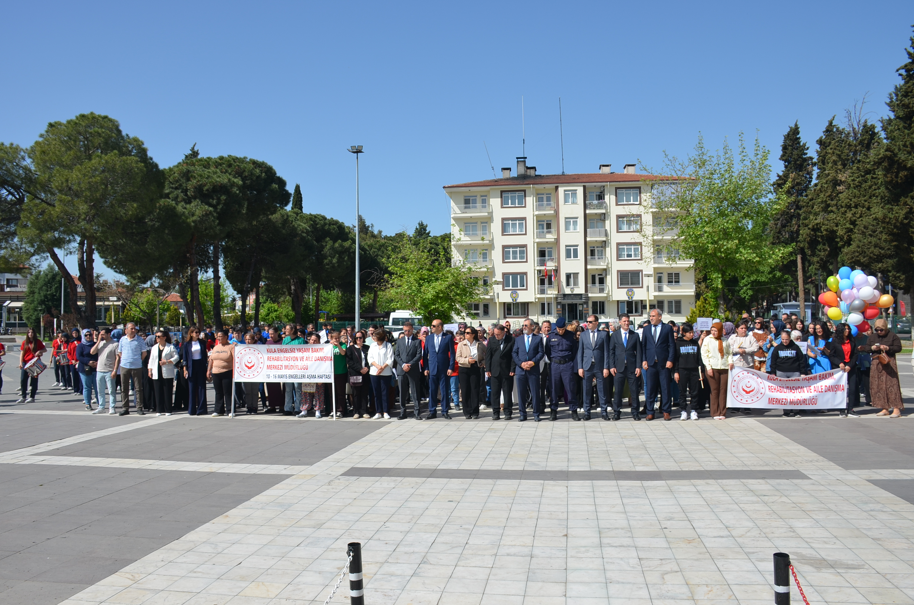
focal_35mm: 27
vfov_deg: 47.7
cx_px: 457
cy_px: 302
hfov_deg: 67.5
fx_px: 684
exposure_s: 1/320
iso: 100
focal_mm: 18
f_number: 9
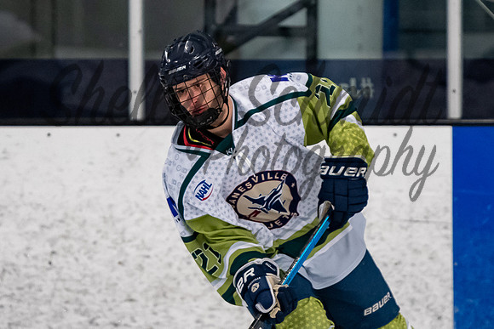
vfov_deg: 2.6
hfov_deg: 3.9
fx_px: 7258
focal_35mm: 529
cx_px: 195
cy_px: 83
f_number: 3.2
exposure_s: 1/800
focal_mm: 200
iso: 2000
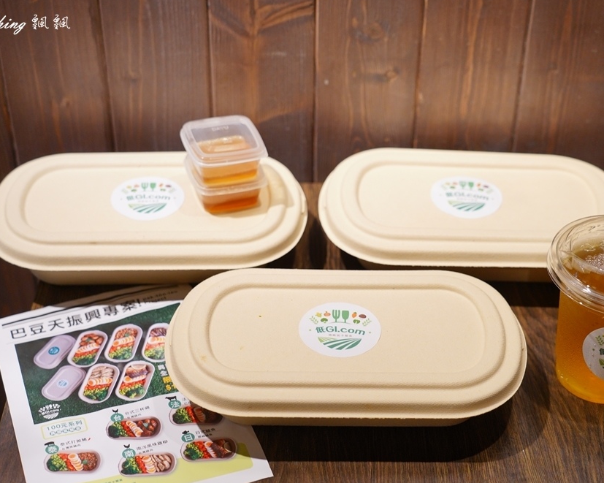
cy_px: 242
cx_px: 326
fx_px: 1197
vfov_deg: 22.8
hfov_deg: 28.3
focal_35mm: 67
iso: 1000
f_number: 4.5
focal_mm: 59
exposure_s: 1/60
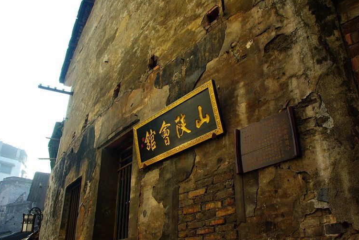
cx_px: 178
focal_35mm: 32
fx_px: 319
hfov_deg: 58.7
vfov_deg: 41.2
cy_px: 125
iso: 400
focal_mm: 20
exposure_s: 1/160
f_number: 8
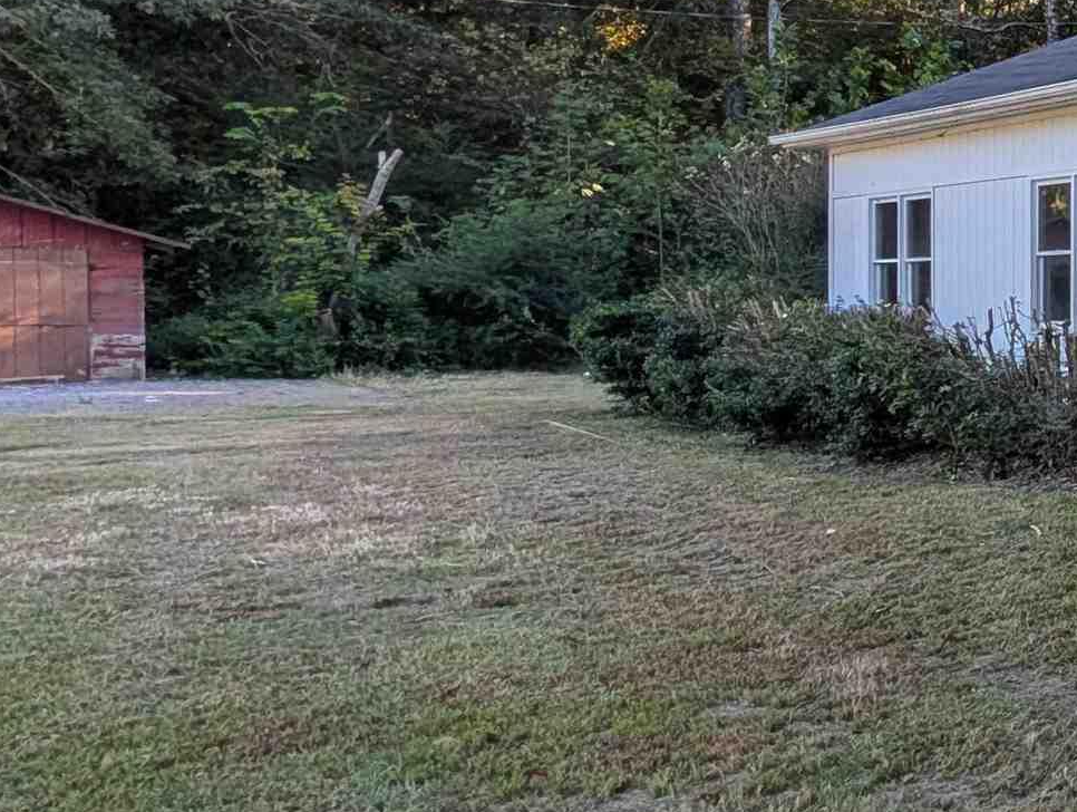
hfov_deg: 28.2
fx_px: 1184
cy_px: 307
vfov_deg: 37.6
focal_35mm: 38
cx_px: 1665
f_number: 1.7
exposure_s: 1/861
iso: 48
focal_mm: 2.02
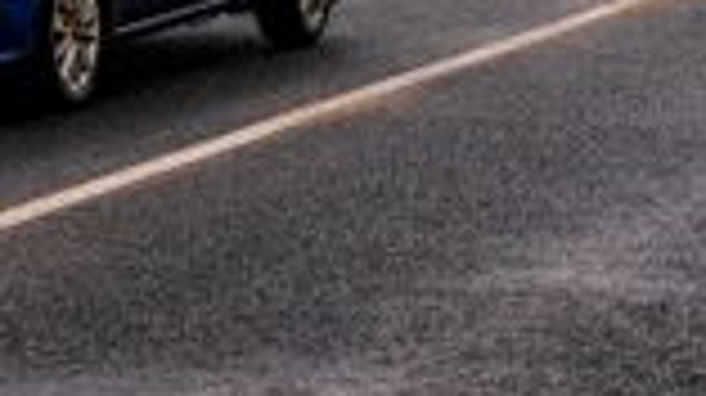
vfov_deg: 5.9
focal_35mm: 201
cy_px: -374
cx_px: 627
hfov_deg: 10.7
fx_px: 3760
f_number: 5
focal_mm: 43
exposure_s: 1/800
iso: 1250
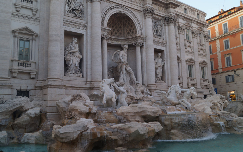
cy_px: 75
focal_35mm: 34
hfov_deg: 56.7
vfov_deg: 37.3
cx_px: 121
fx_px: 225
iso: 100
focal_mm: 22
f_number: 4.5
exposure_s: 1/80
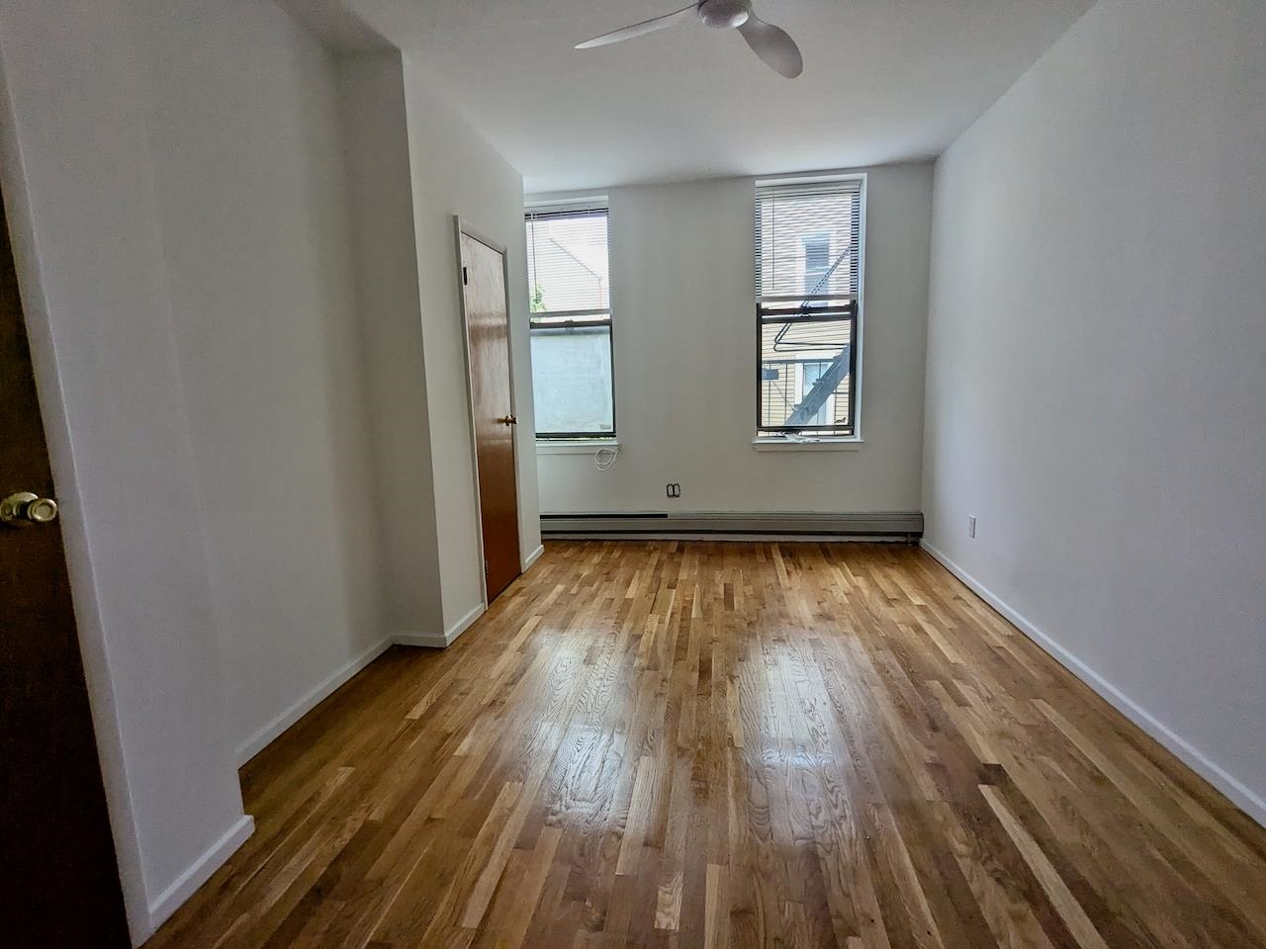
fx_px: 585
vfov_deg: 78.1
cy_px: 474
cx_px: 633
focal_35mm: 16
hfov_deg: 94.5
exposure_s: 1/239
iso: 75
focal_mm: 2.35
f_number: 2.2
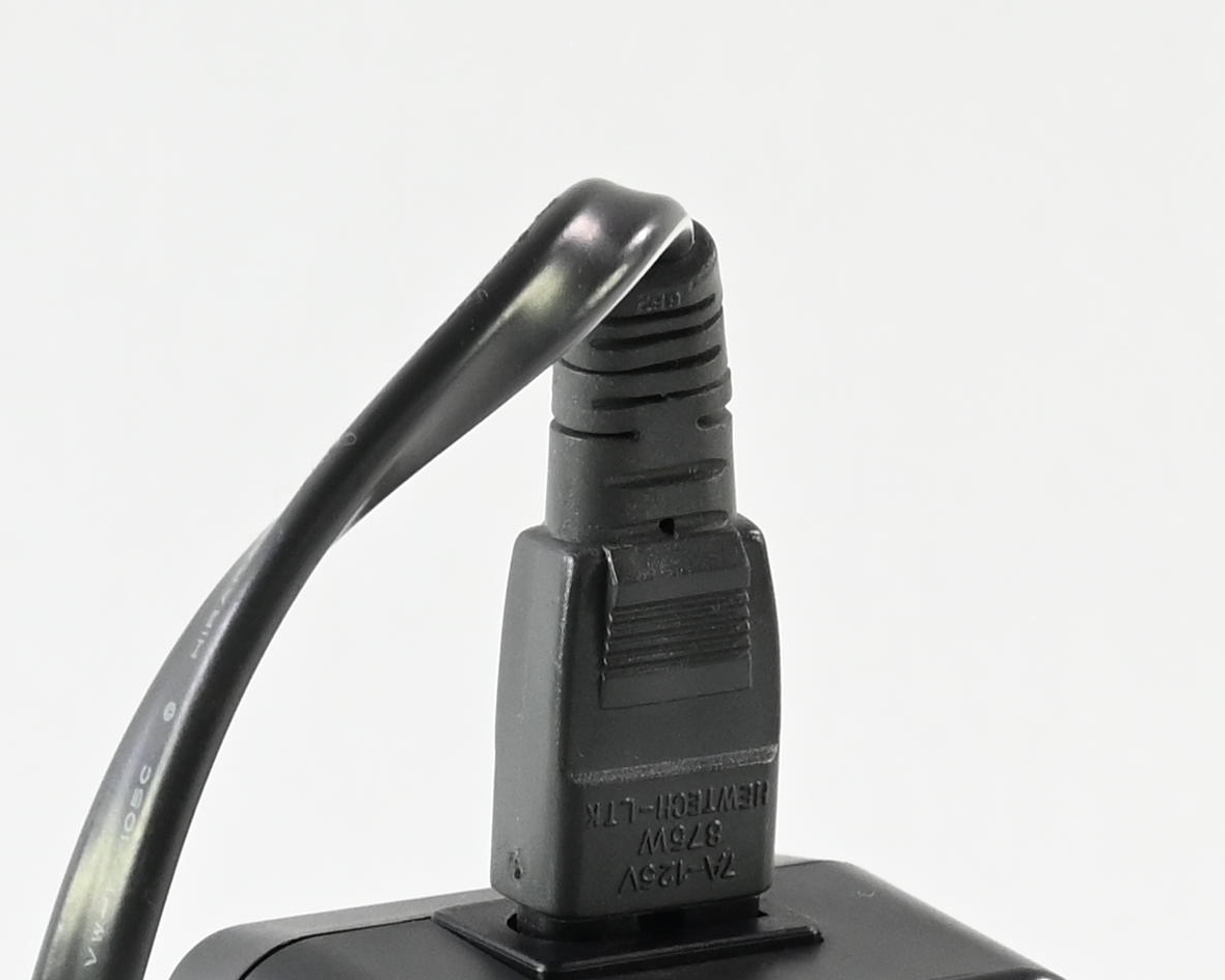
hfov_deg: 8.5
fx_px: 8194
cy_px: 1899
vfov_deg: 6.6
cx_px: 190
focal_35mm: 226
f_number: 10
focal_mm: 47
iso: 2000
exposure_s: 1/100
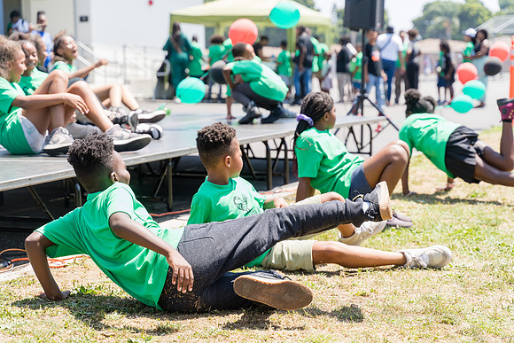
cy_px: 172
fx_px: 1000
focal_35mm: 70
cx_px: 257
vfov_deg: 19.5
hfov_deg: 28.8
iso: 100
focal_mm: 70
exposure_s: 1/320
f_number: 4
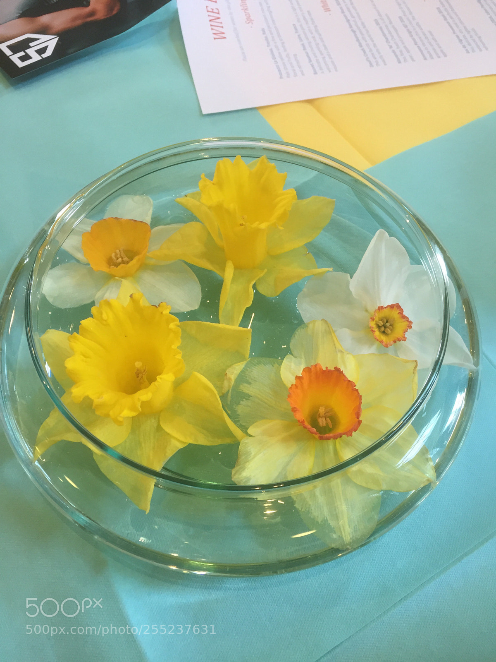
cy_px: 331
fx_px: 554
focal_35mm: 29
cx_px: 248
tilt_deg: -59.3
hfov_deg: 48.2
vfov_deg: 61.7
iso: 40
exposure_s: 1/33
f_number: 2.2
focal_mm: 4.15
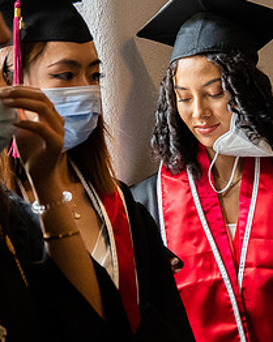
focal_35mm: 174
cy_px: 207
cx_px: 234
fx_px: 1760
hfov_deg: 8.8
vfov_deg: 11.1
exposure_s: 1/200
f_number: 4
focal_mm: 52
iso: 3200
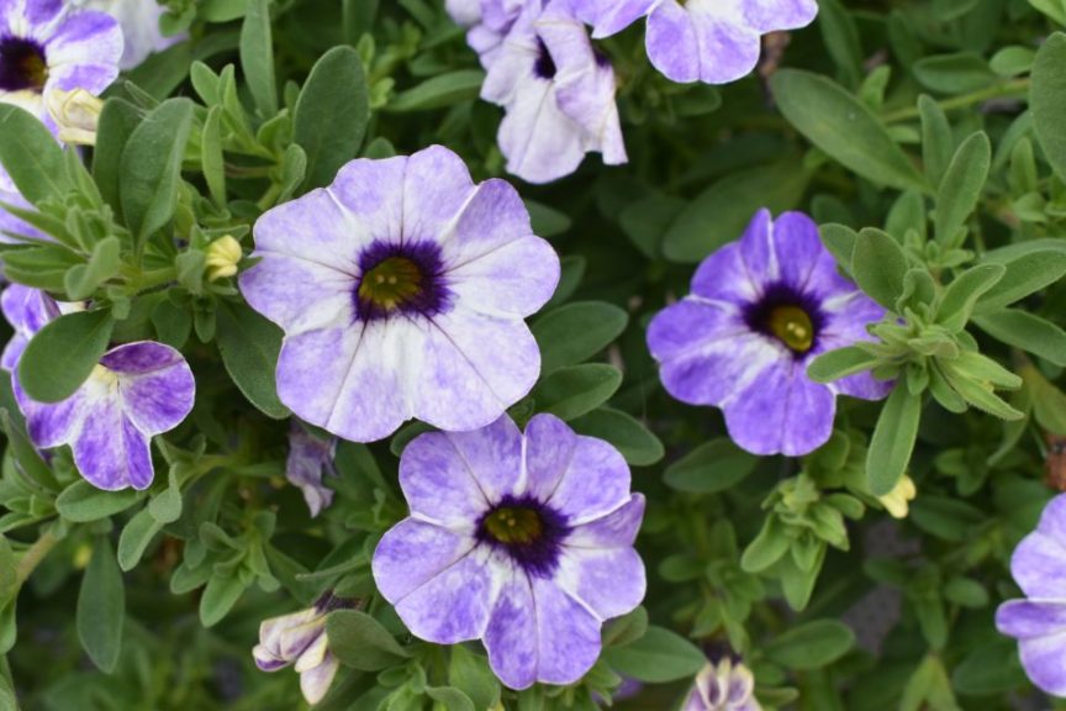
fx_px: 1377
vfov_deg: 28.9
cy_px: 356
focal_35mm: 46
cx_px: 533
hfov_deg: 42.3
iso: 400
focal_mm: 31
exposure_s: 1/250
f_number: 8
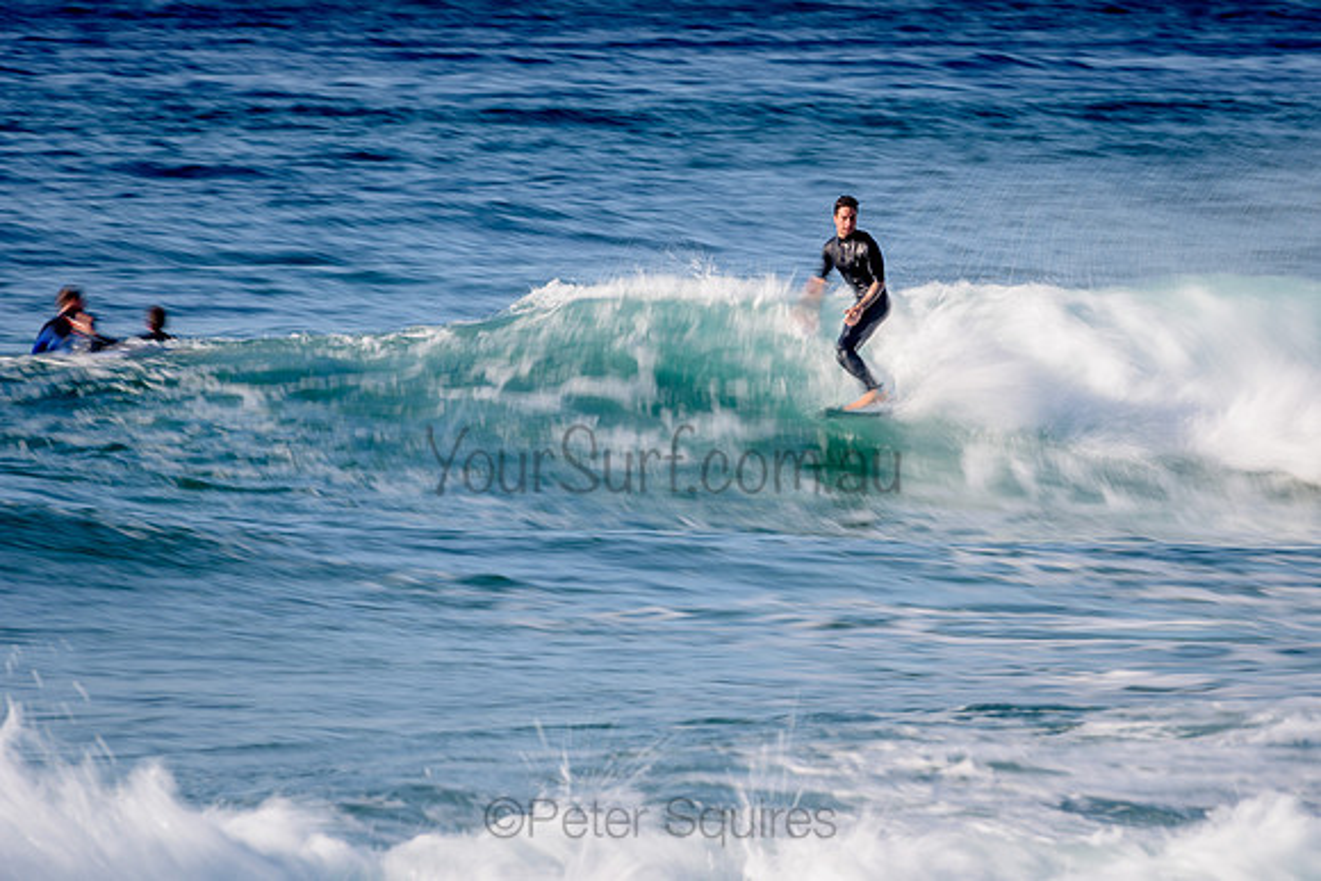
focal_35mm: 650
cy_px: 308
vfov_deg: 2.1
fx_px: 23864
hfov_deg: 3.2
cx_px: 859
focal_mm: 500
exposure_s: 1/13
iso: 31
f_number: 14
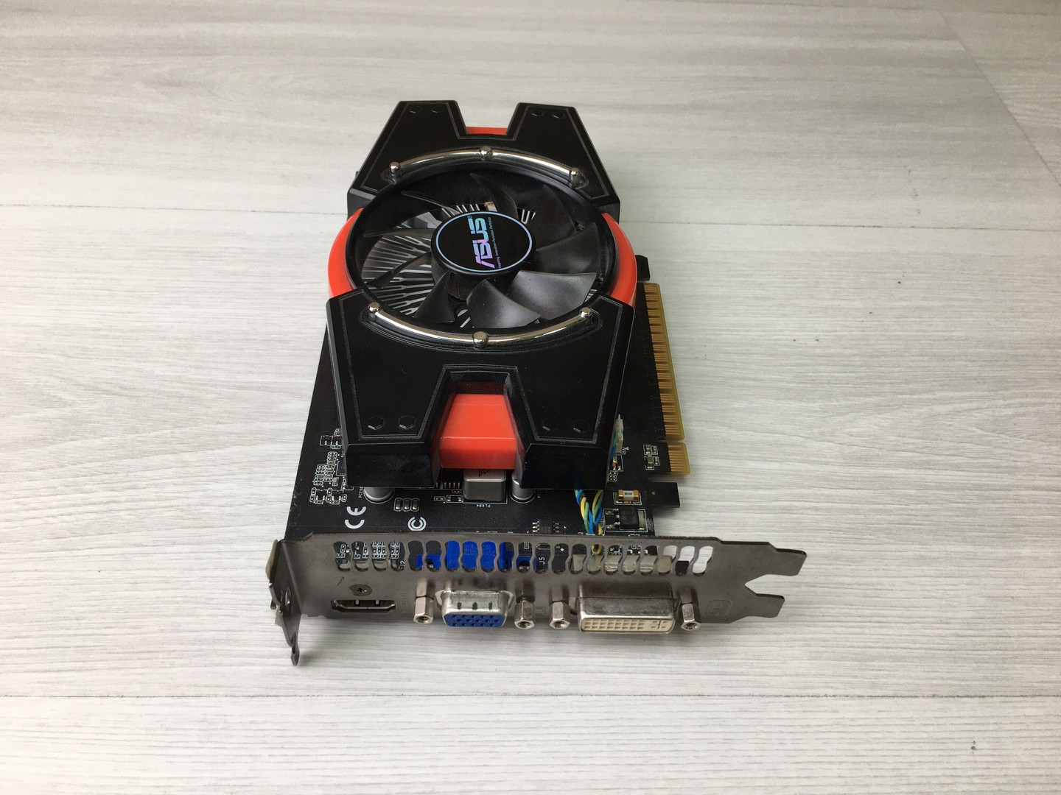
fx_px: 889
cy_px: 398
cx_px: 530
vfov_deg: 48.2
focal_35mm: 29
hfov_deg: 61.7
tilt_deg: -47.4
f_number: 2.2
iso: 40
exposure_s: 1/100
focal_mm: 4.15
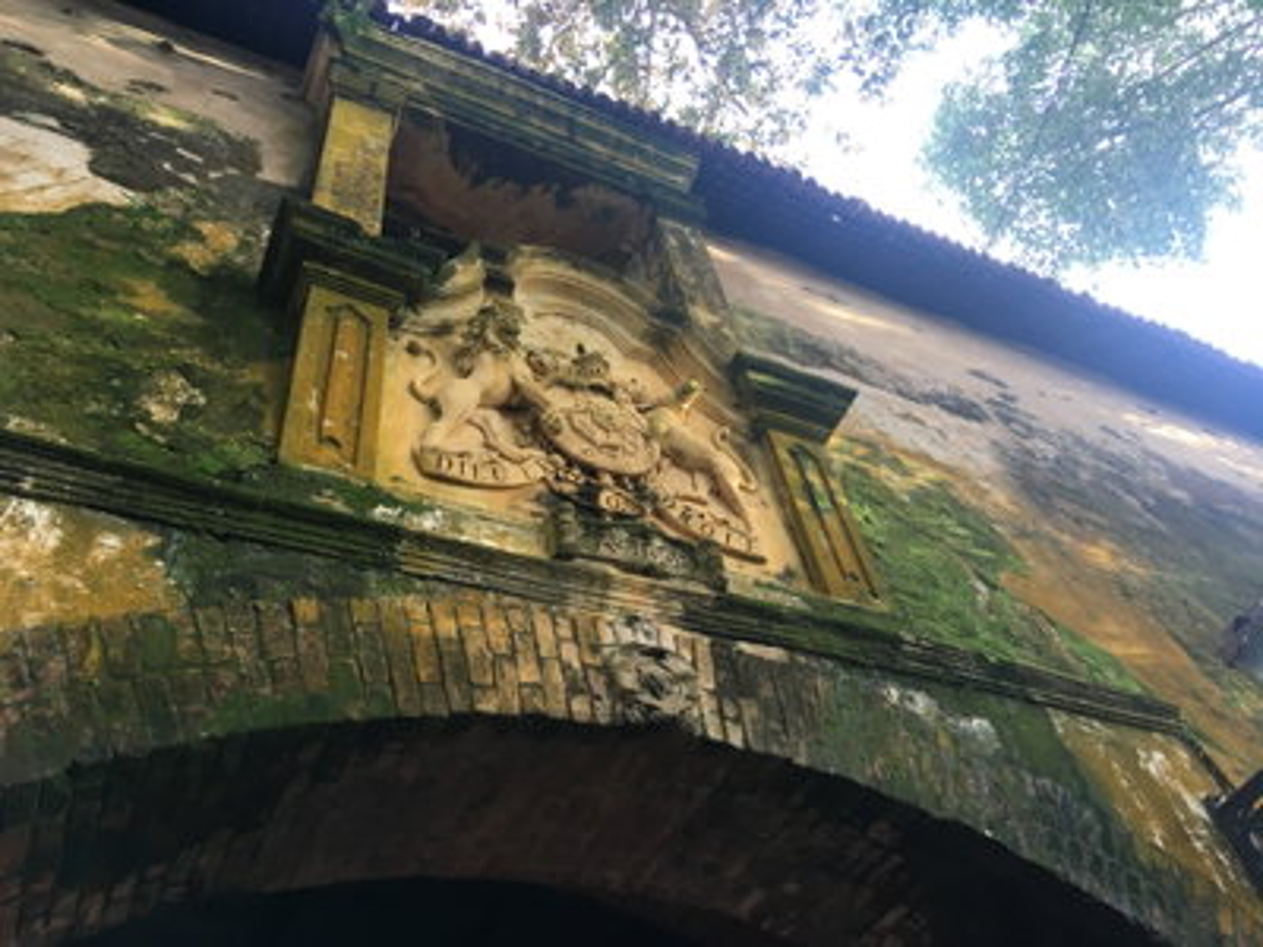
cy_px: 474
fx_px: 1058
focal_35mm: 29
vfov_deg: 48.2
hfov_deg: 61.7
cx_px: 632
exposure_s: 1/33
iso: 25
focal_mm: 4.15
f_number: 2.2
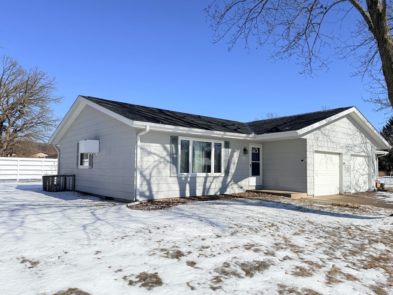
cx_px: 208
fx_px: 295
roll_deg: -0.8
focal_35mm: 26
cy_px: 155
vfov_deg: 53.1
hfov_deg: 67.2
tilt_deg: +1.4
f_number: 1.78
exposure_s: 1/6711
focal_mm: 6.76
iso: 100
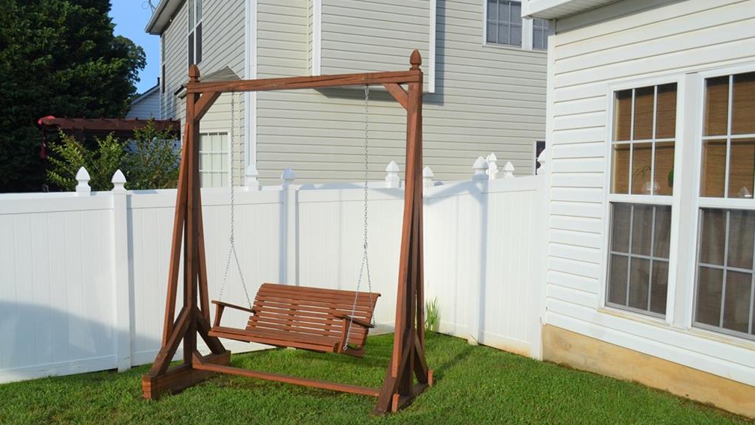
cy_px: 228
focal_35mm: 35
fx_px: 701
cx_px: 379
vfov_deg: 33.7
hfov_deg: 56.6
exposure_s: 1/250
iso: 100
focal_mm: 22
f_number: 8
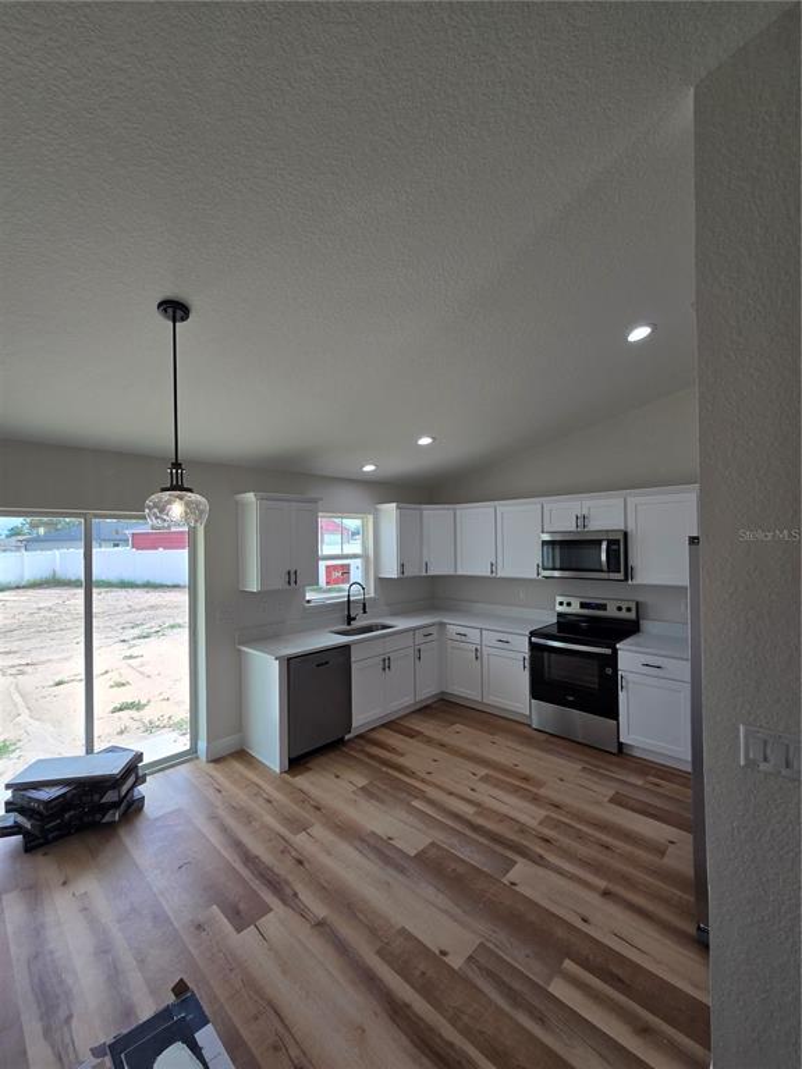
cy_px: 534
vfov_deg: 106.2
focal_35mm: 13
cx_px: 401
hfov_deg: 89.9
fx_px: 402
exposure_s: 1/320
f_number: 2.2
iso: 50
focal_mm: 2.2
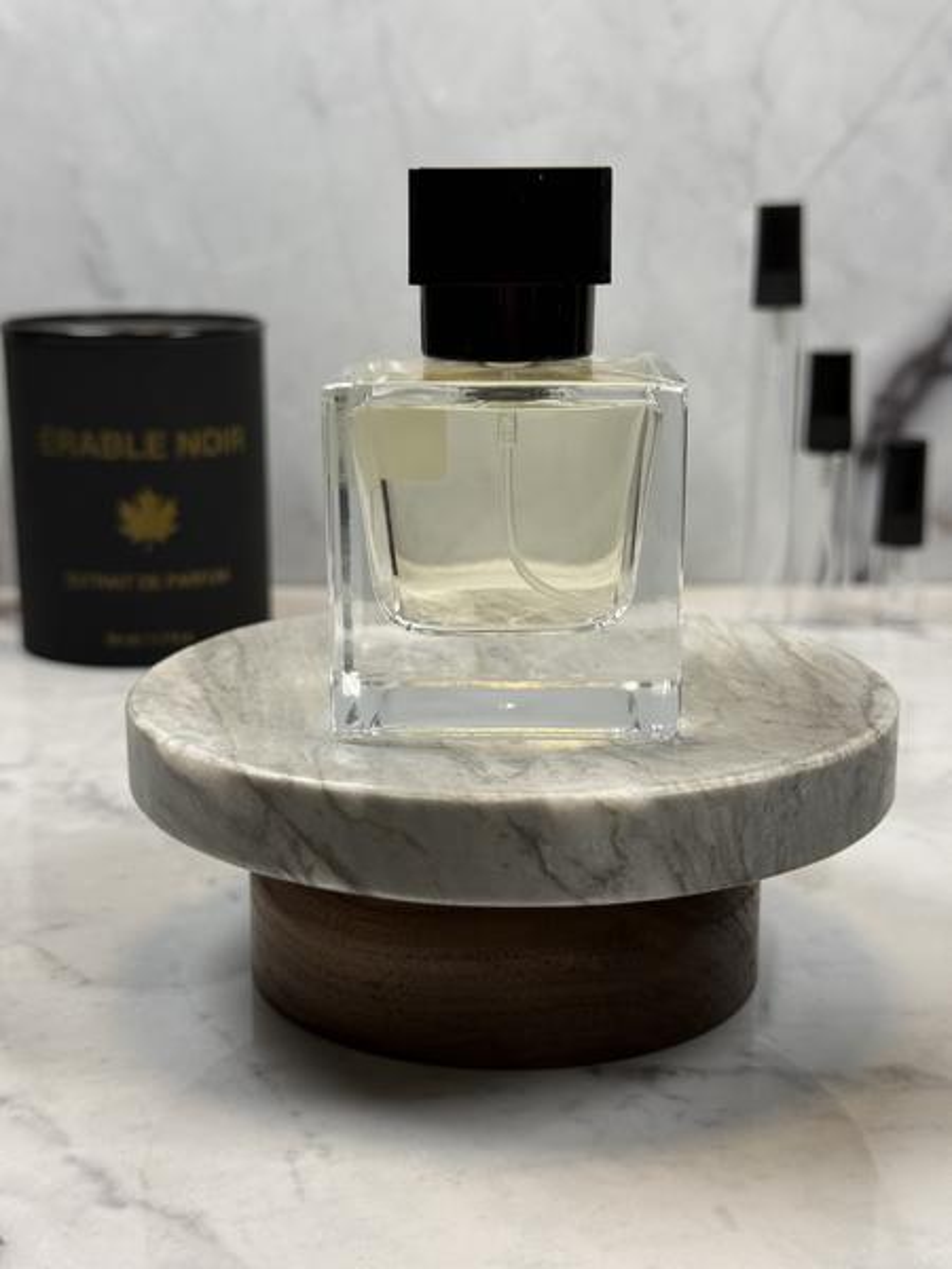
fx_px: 1760
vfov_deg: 39.7
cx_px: 476
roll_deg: -0.5
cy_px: 634
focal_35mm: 48
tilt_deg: -12.4
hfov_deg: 30.3
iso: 80
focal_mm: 6.76
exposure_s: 1/164
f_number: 1.78
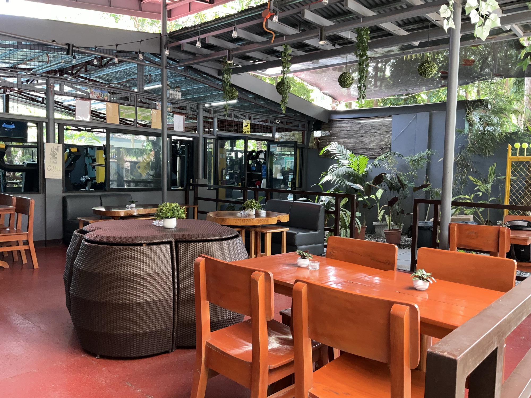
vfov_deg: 48.2
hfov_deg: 61.7
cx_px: 266
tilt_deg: -5.0
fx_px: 445
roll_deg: -1.2
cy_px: 199
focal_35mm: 29
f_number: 1.8
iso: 40
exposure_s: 1/62
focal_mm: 3
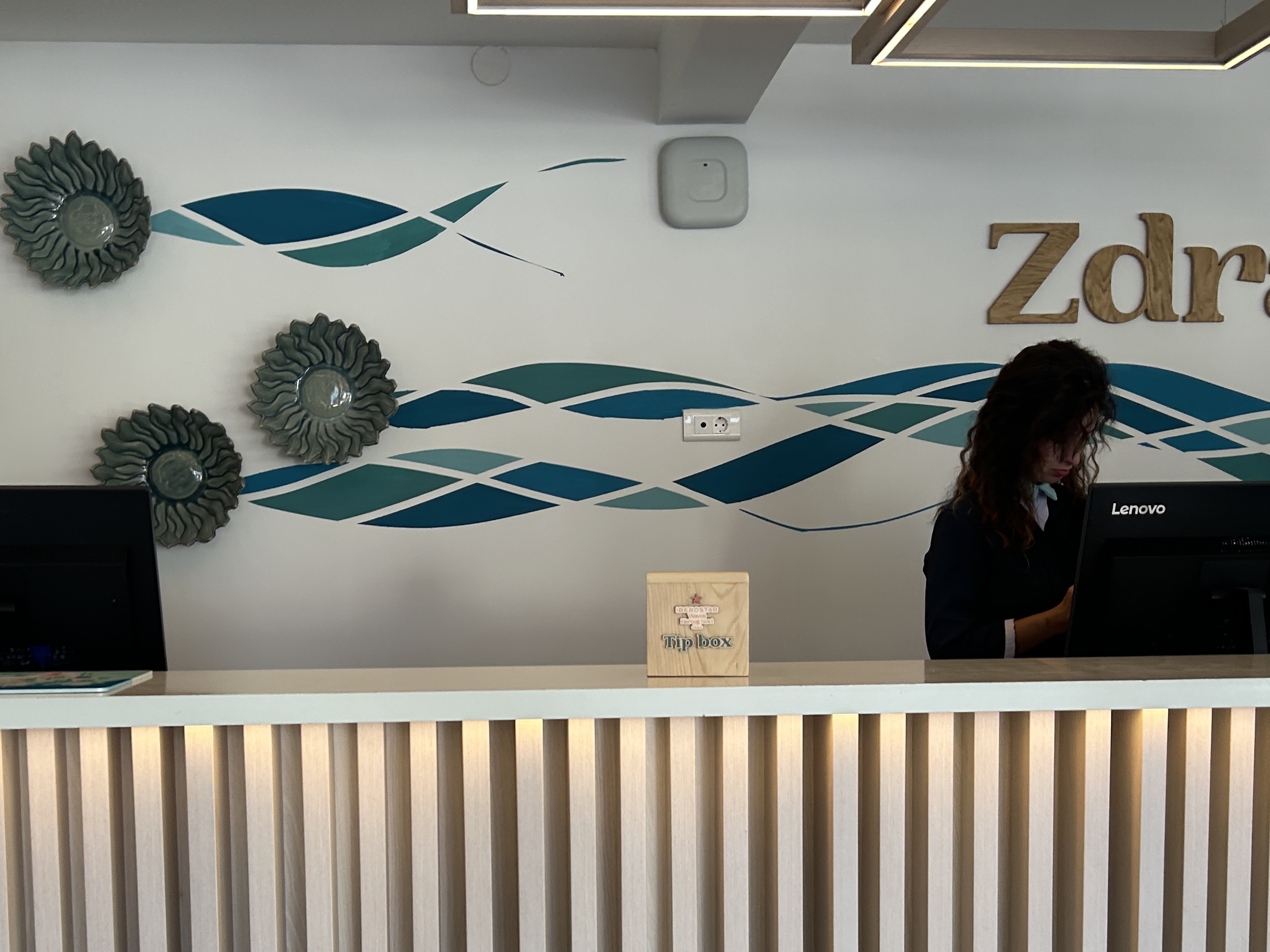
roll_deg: +1.2
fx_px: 1614
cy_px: 699
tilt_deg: -8.1
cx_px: 599
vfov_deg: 32.3
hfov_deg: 42.9
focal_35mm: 44
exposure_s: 1/121
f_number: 1.5
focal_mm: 5.7
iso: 50
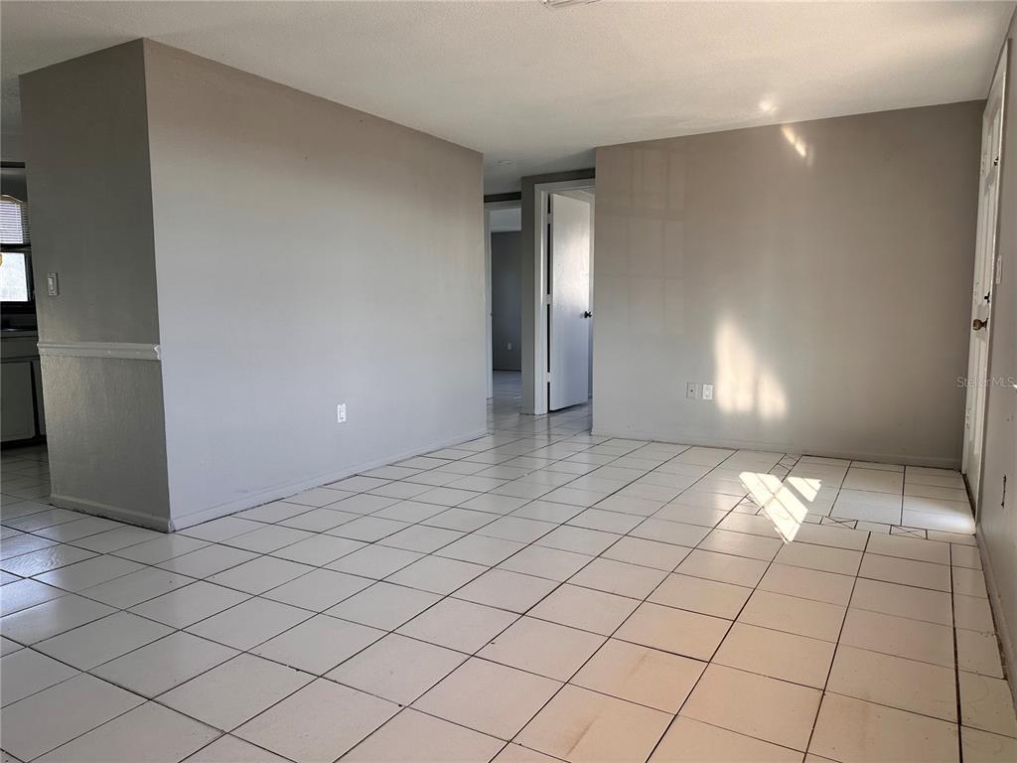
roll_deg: +0.7
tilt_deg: -5.9
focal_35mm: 24
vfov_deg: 56.8
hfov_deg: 71.6
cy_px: 382
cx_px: 508
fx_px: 705
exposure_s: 1/208
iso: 64
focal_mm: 6.86
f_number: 1.78
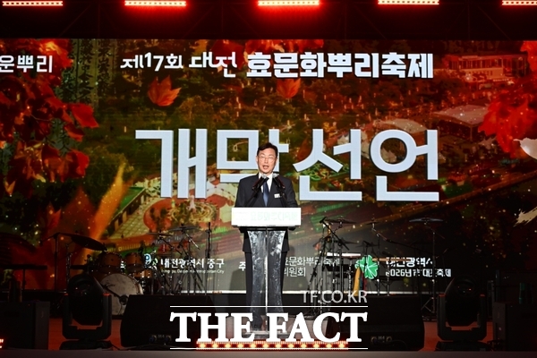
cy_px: 179
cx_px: 268
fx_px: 955
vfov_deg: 21.2
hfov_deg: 31.4
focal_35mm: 64
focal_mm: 64
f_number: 6
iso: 1600
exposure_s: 1/400
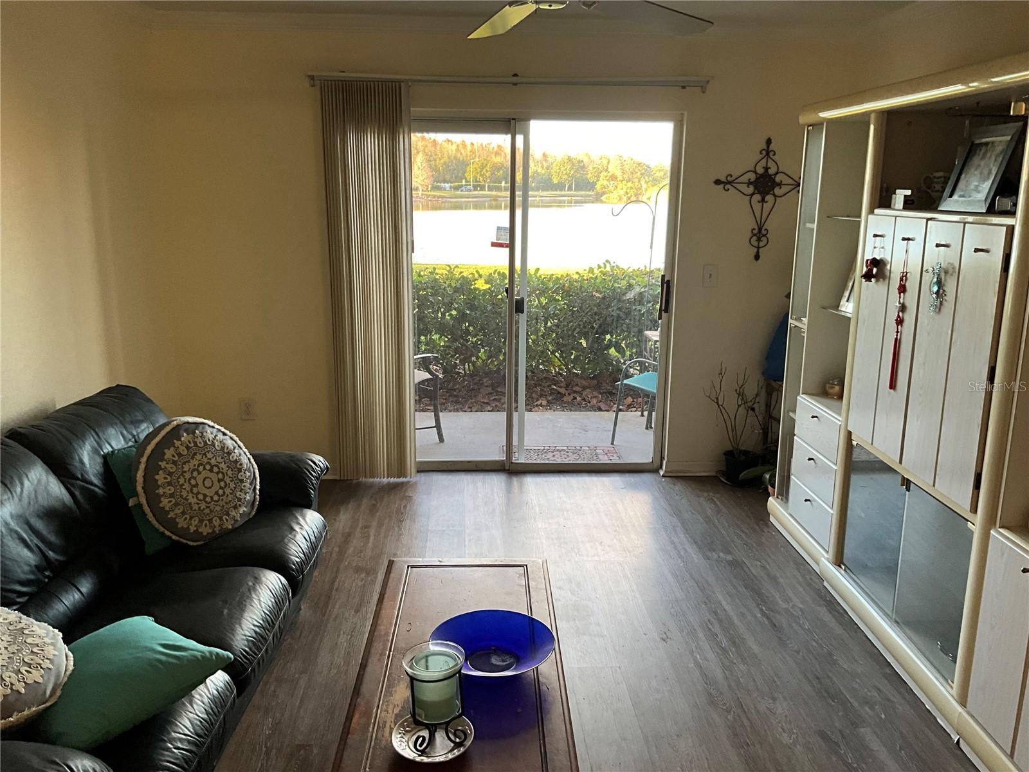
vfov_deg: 48.2
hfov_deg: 61.7
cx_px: 514
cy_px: 386
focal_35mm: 29
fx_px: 862
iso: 64
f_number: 1.8
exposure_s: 1/75
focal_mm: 3
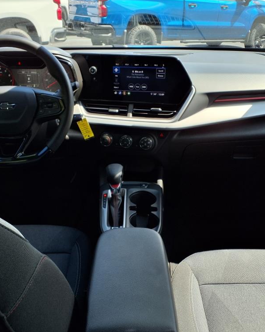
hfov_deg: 41.2
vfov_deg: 50.3
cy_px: 167
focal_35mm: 36
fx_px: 353
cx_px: 132
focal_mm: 3.58
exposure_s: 1/250
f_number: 1.9
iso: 40
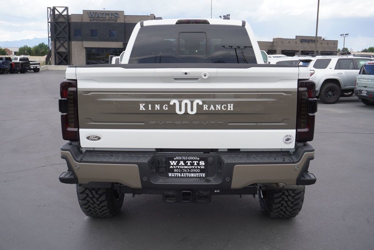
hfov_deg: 51.3
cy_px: 125
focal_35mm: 38
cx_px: 187
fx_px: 390
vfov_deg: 35.5
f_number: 6.3
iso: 100
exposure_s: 1/160
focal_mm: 25
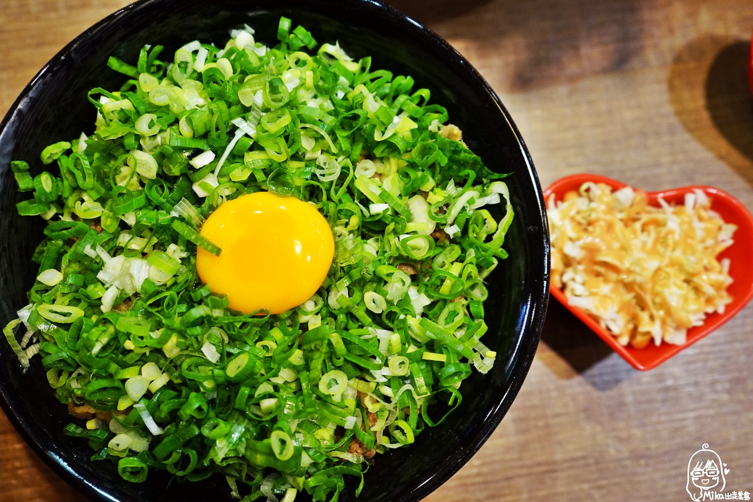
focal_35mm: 35
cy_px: 251
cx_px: 376
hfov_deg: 54.4
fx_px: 732
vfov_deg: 37.9
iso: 1600
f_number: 4
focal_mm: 35
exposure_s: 1/60
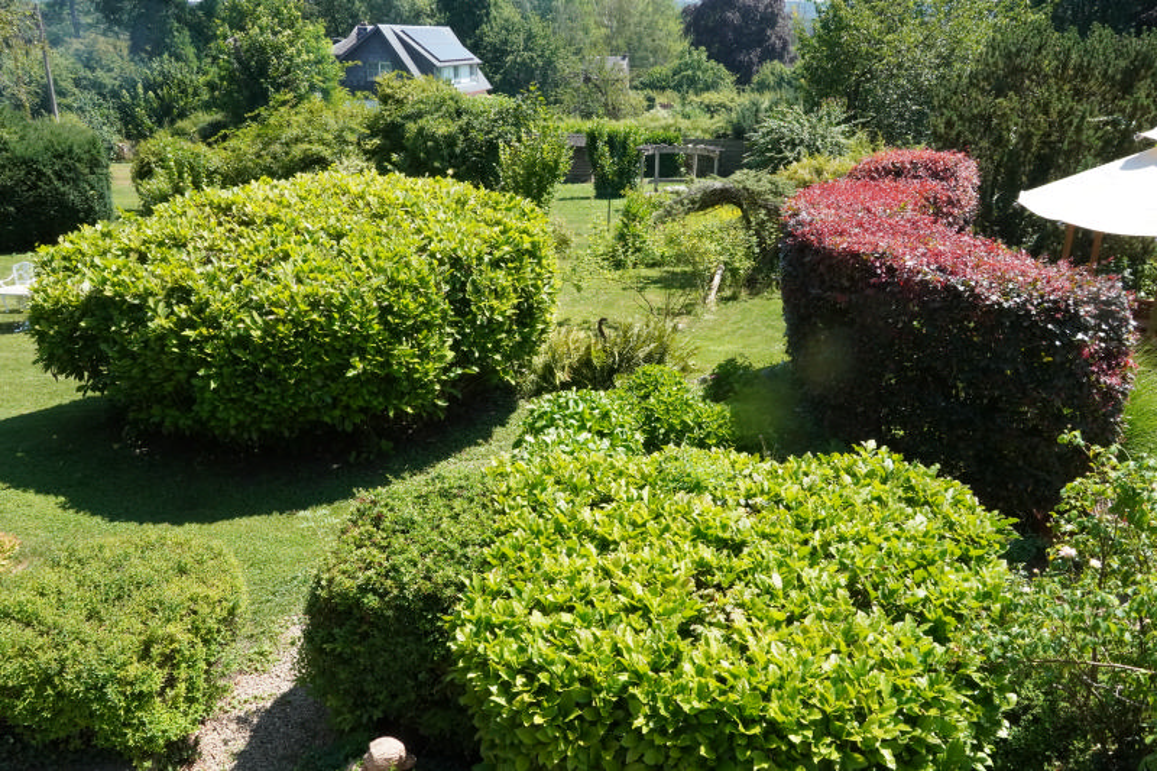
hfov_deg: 61.9
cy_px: 386
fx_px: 964
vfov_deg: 43.6
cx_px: 578
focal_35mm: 30
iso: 2000
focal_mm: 20
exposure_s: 1/500
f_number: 16
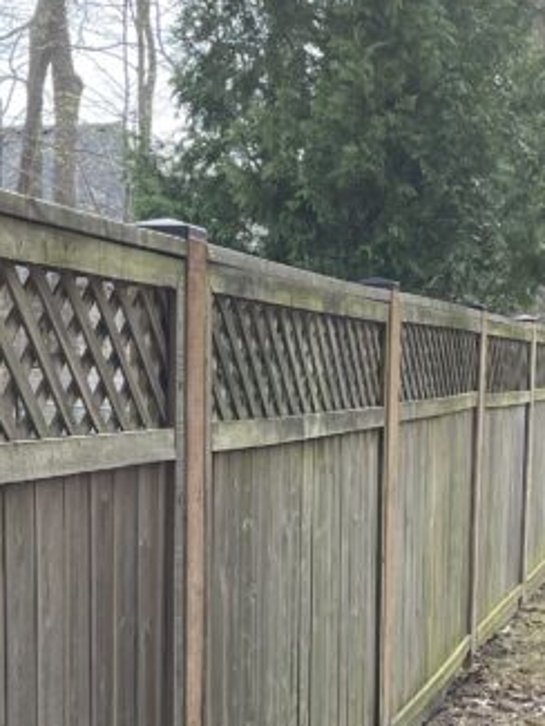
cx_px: 134
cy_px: 617
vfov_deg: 23.4
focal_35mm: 82
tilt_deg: -4.9
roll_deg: -0.6
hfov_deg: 17.9
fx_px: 1720
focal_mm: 4.2
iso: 32
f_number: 1.6
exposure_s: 1/376
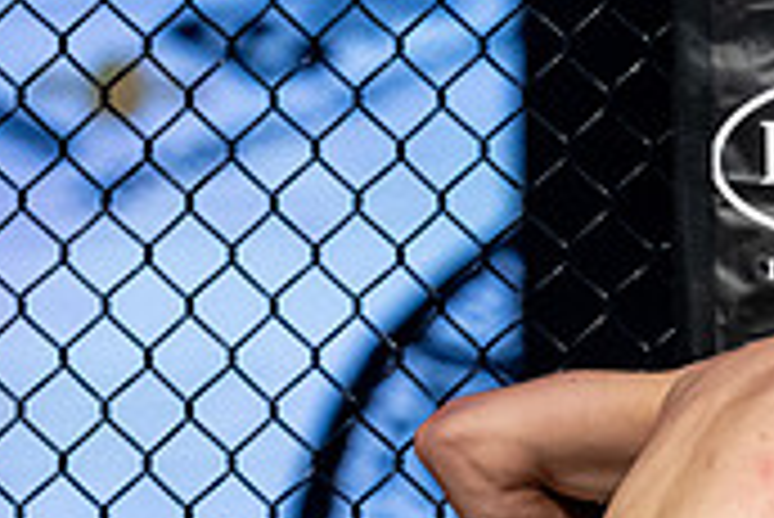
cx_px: 1179
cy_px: 763
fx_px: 10866
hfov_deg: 4.1
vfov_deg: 2.7
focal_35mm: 505
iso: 2500
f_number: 2.8
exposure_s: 1/1000
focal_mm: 150
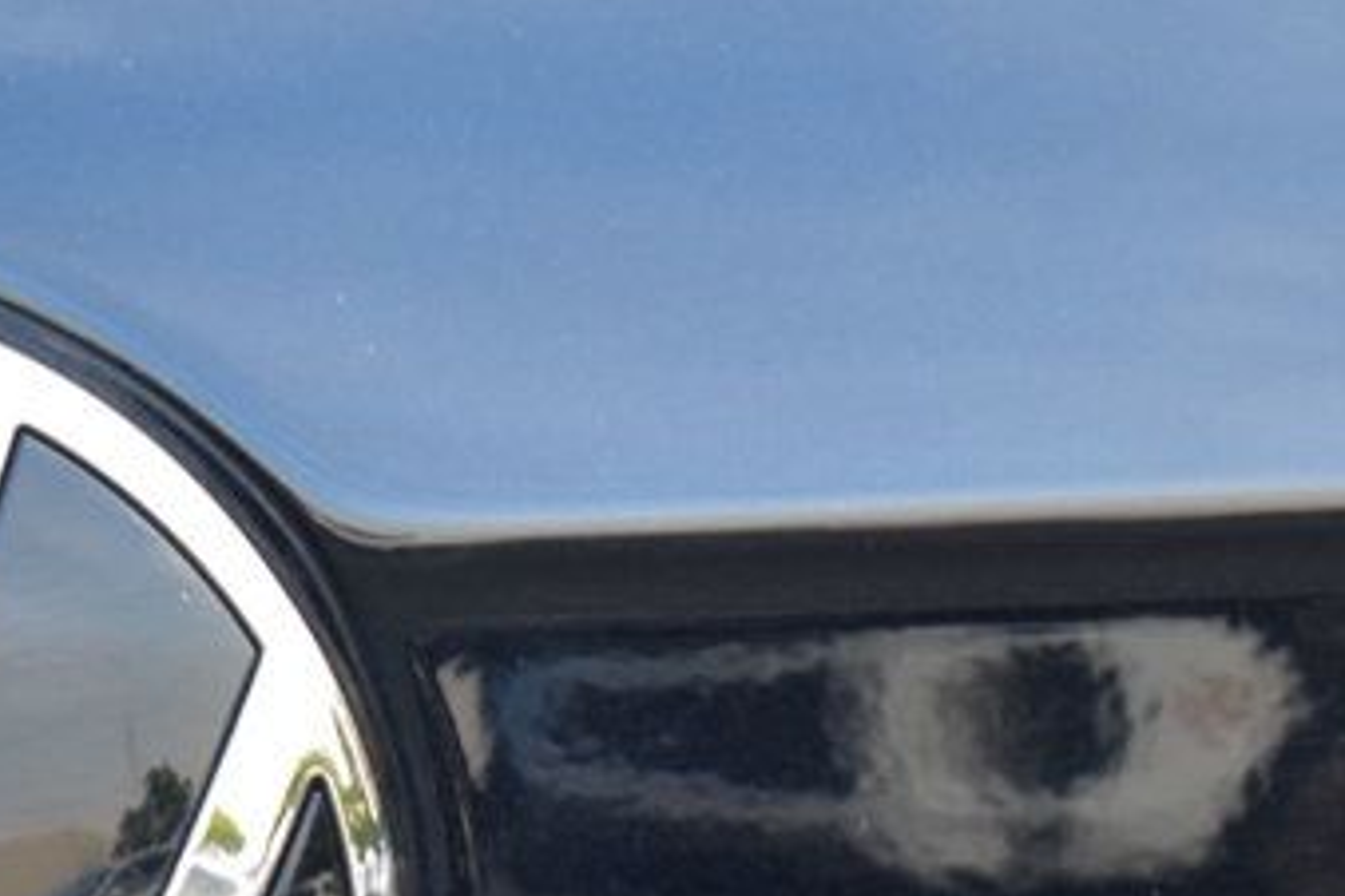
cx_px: -234
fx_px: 9321
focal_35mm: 250
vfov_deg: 5.5
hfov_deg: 8.2
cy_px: 1142
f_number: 6.3
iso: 400
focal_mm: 55
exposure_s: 1/20
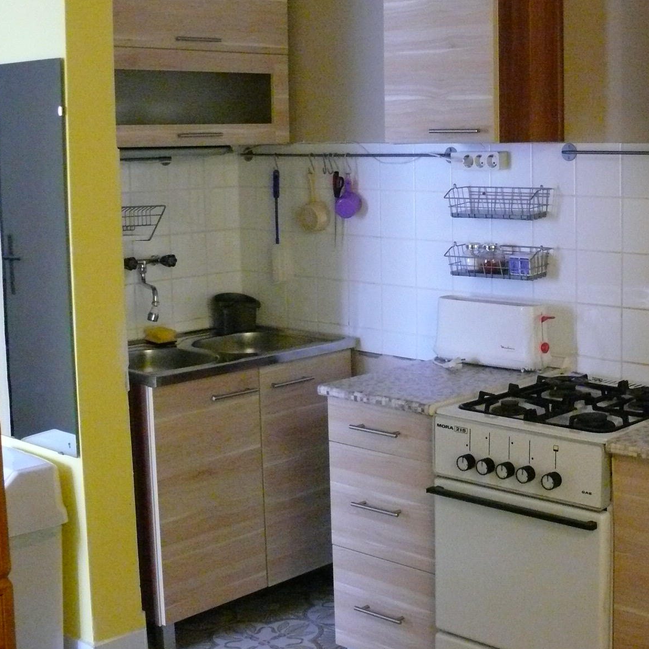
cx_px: 533
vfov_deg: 31.5
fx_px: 1145
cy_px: 247
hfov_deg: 30.7
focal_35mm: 54
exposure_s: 1/30
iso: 800
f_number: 2.8
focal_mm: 7.4
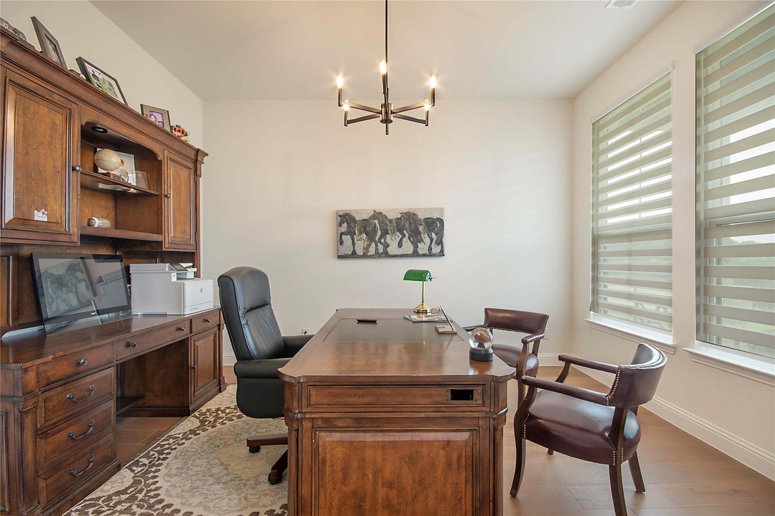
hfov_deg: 100.4
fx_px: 323
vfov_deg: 77.3
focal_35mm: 15
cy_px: 258
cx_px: 388
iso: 100
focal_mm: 10
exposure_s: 1/3
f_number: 11
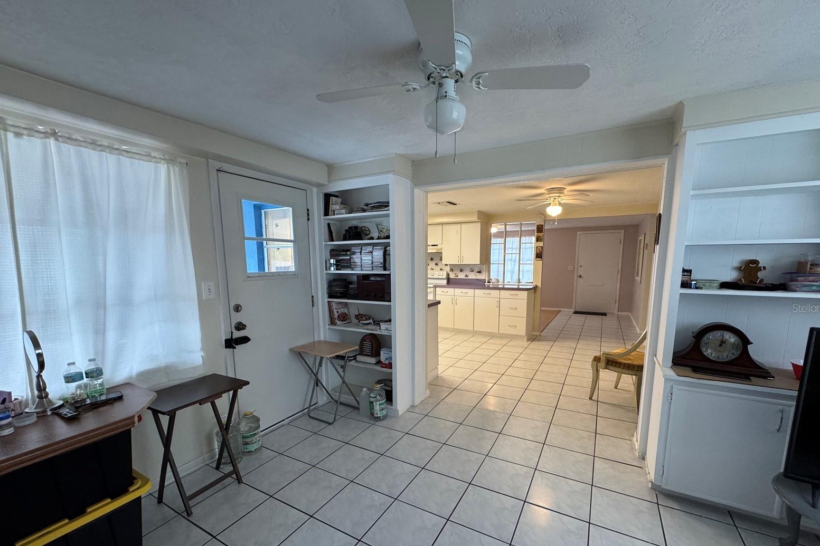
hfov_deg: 100.4
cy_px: 308
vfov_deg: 77.0
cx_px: 420
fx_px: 342
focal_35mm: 15
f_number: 2.2
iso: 250
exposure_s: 1/120
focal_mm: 2.22
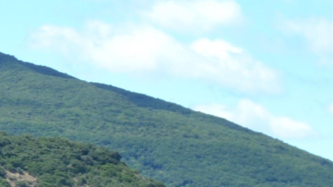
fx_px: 2225
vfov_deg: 4.8
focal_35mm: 252
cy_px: 312
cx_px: 15
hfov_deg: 8.5
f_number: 7.1
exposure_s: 1/200
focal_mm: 32
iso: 100
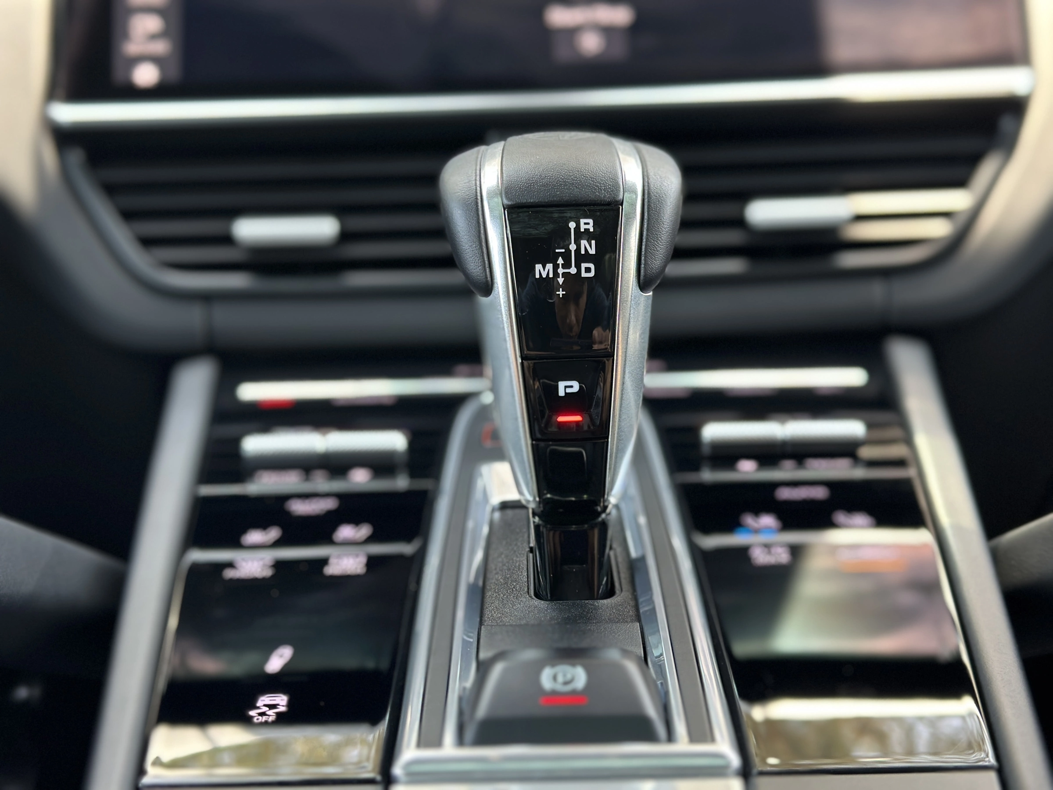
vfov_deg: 30.3
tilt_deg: -7.6
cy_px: 395
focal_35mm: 48
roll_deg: +0.9
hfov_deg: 39.7
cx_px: 526
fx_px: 1460
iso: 125
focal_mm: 6.86
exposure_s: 1/85
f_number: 1.78
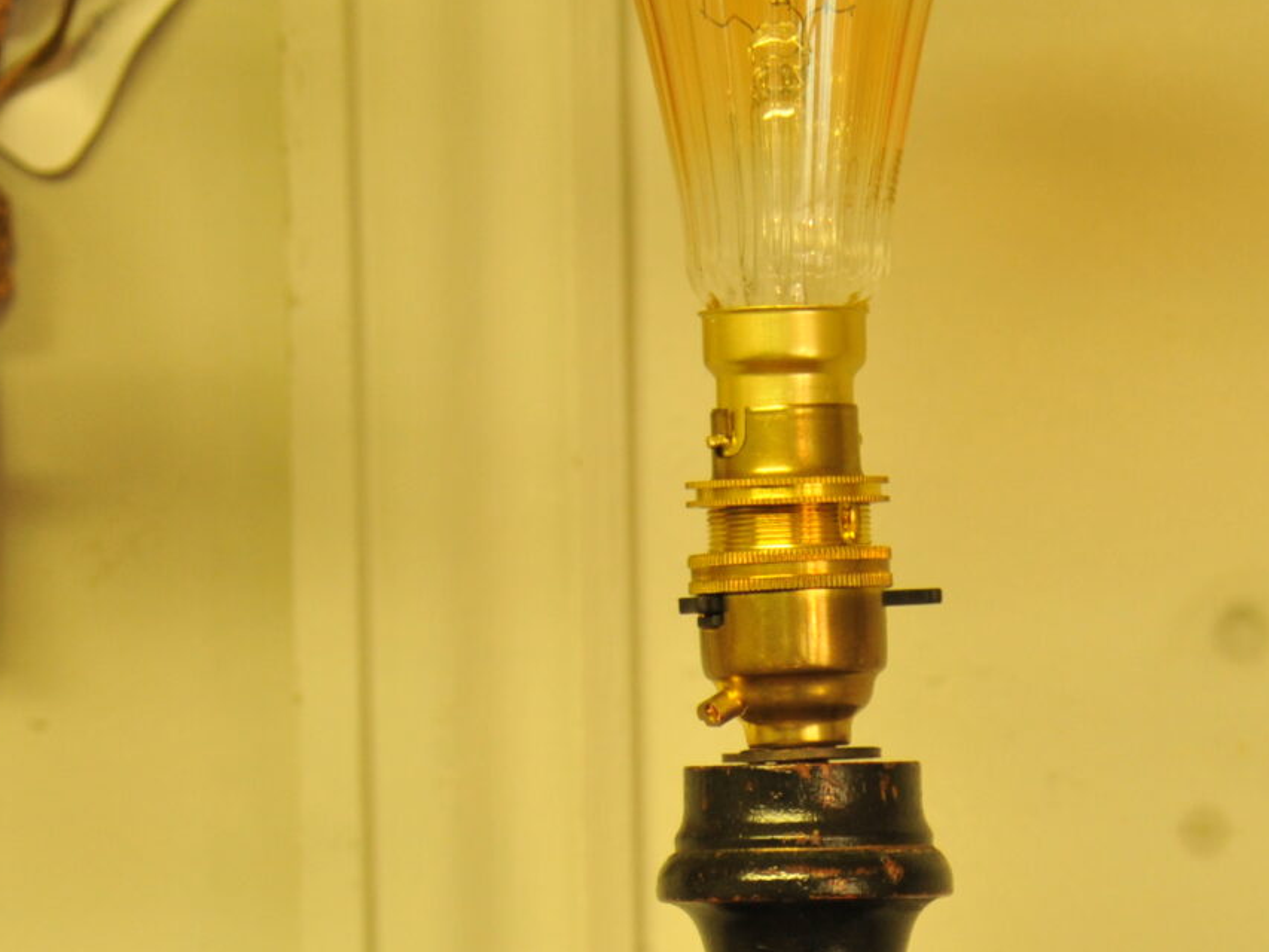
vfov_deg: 6.0
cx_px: 881
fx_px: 9093
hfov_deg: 8.0
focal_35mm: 248
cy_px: 1235
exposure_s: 1/80
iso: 1250
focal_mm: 86
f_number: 4
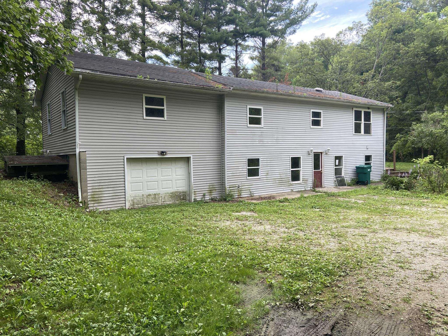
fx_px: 336
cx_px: 224
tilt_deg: -0.5
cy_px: 168
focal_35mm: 26
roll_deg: +0.5
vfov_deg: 53.1
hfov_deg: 67.3
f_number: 1.8
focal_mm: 4.25
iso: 32
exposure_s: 1/296
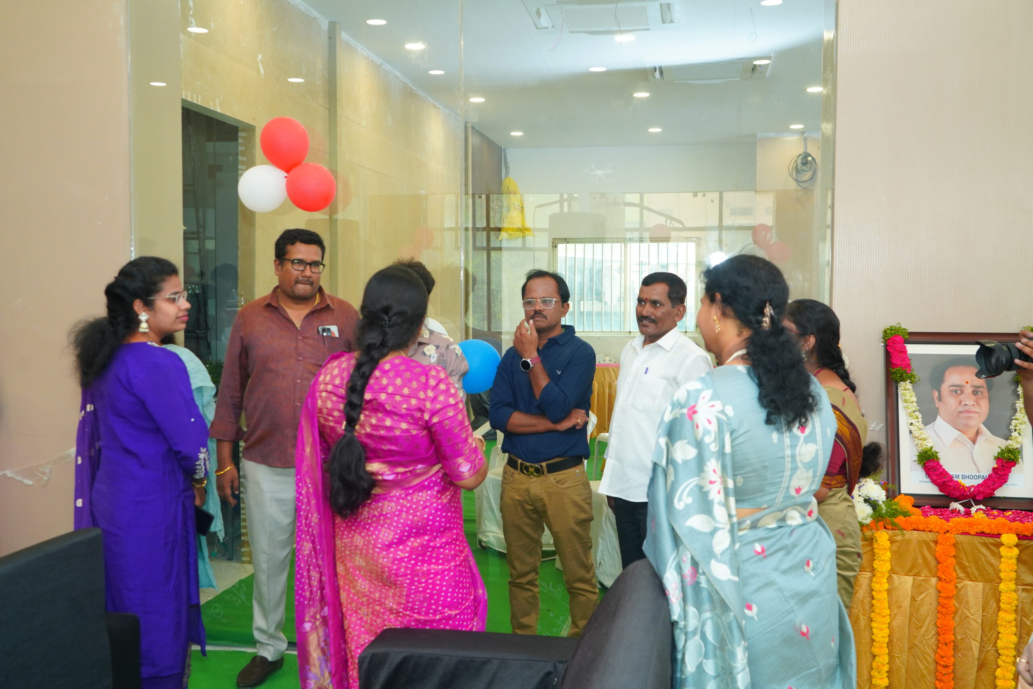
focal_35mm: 36
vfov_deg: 36.9
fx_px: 1033
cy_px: 344
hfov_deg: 53.1
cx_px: 516
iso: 2000
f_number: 5.6
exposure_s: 1/160
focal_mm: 36
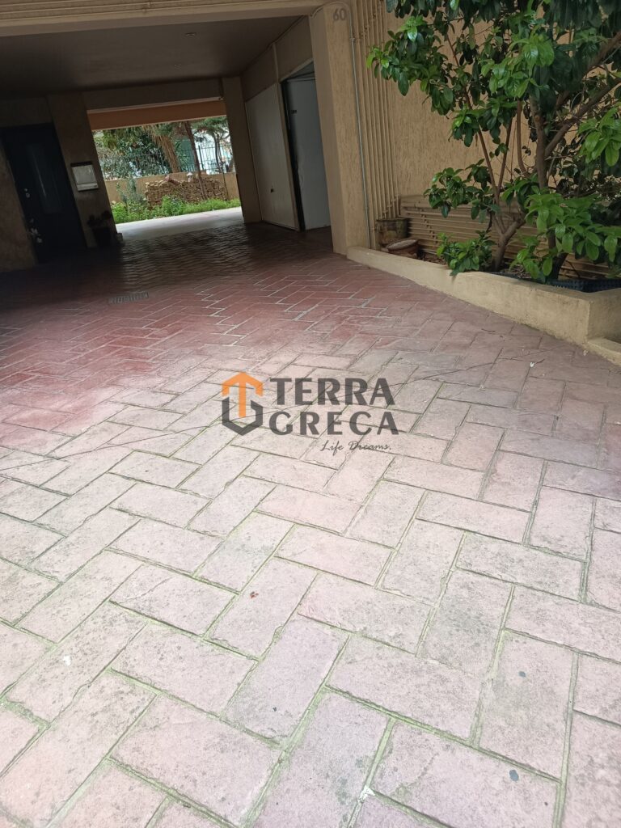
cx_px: 310
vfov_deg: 71.6
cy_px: 414
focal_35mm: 24
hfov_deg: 56.8
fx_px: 574
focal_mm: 5.27
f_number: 1.7
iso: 230
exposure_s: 1/100
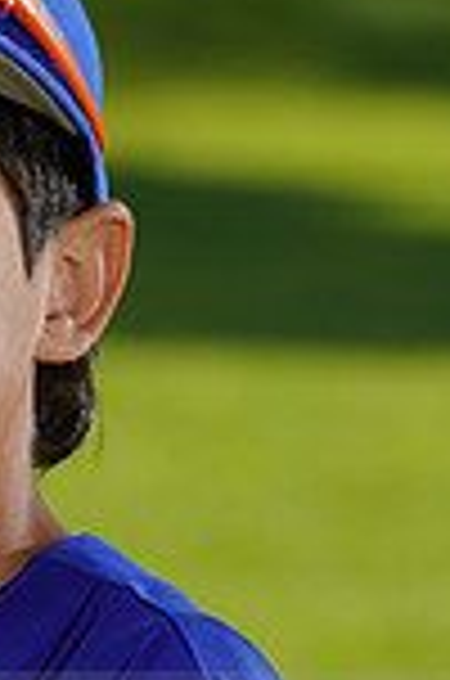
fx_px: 14221
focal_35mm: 755
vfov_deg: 2.7
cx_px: -286
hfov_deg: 1.8
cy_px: 734
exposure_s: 1/250
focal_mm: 196
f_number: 10
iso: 100
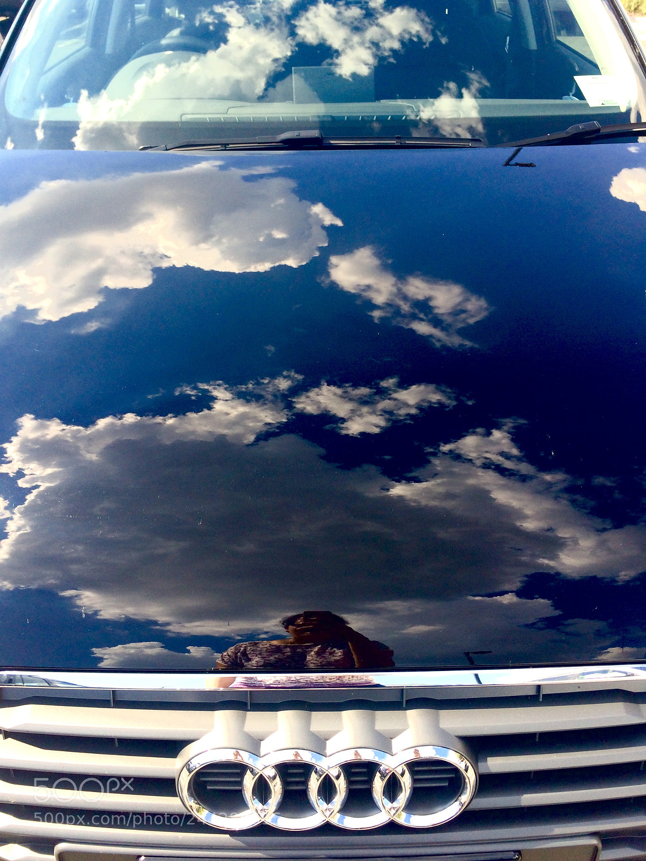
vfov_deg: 61.7
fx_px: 722
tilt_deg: -35.0
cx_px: 323
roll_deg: +0.9
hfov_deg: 48.2
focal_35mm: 29
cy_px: 430
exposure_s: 1/720
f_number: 2.2
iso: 32
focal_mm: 4.15
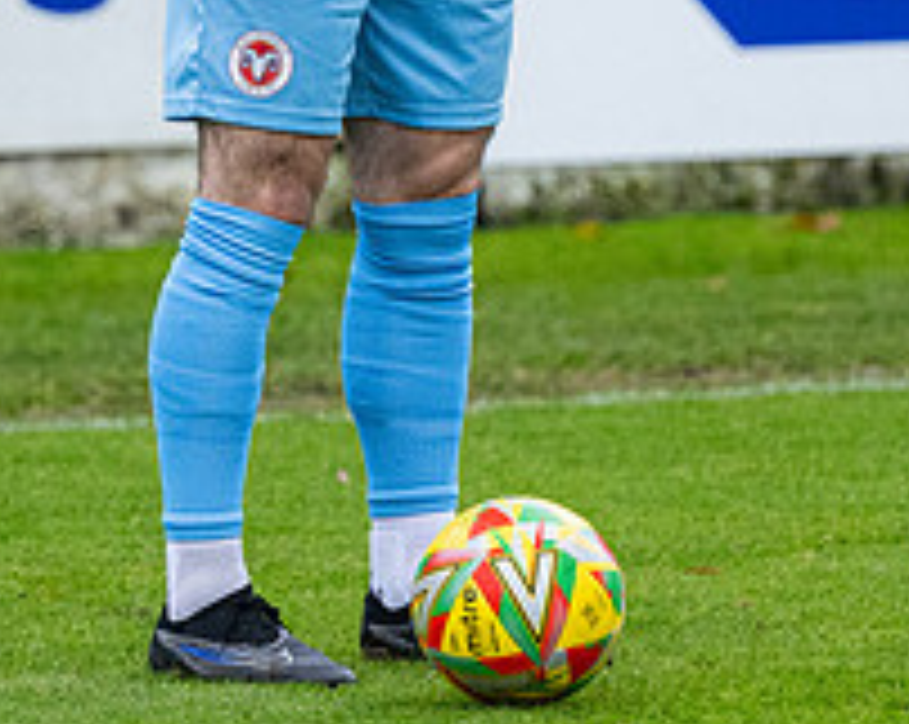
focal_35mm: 755
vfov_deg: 2.0
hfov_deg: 2.6
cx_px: 251
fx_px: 20282
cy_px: -36
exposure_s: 1/1000
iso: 1000
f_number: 2.8
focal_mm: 160
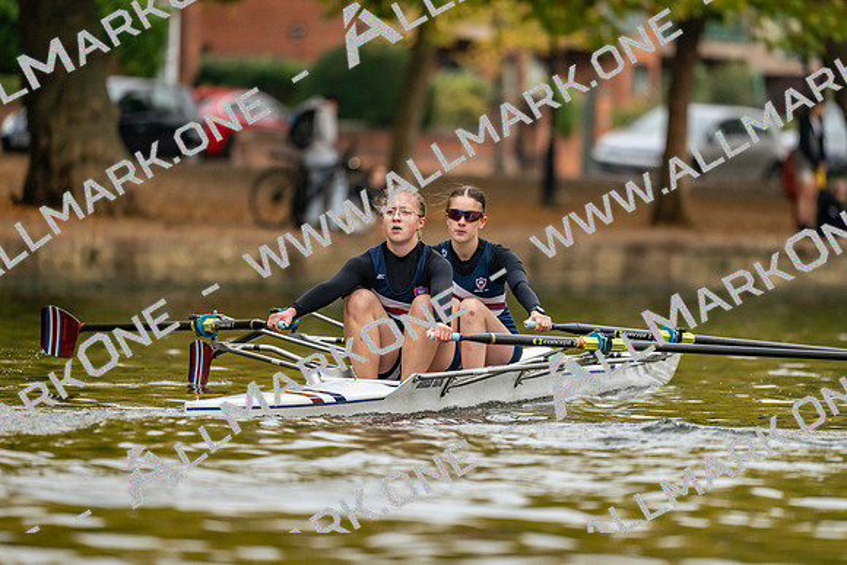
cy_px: 282
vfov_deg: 3.4
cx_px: 424
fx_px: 9413
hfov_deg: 5.2
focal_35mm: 400
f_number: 4.5
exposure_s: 1/2500
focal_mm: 400
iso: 2500
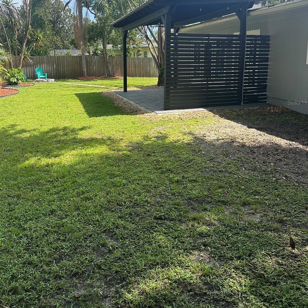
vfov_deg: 54.5
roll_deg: -0.4
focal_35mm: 29
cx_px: 154
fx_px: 292
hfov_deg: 55.6
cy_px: 102
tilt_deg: -7.7
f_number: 1.78
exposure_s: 1/2155
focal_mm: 6.86
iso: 80
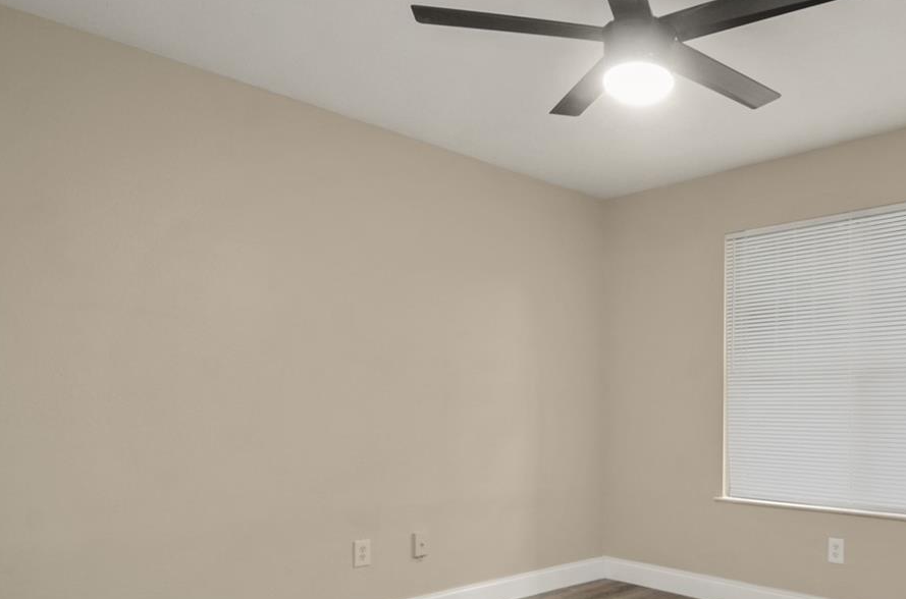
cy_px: 402
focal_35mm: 27
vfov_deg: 46.9
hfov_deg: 65.1
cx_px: 627
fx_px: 678
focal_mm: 10
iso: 250
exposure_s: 1/1.25
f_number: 8
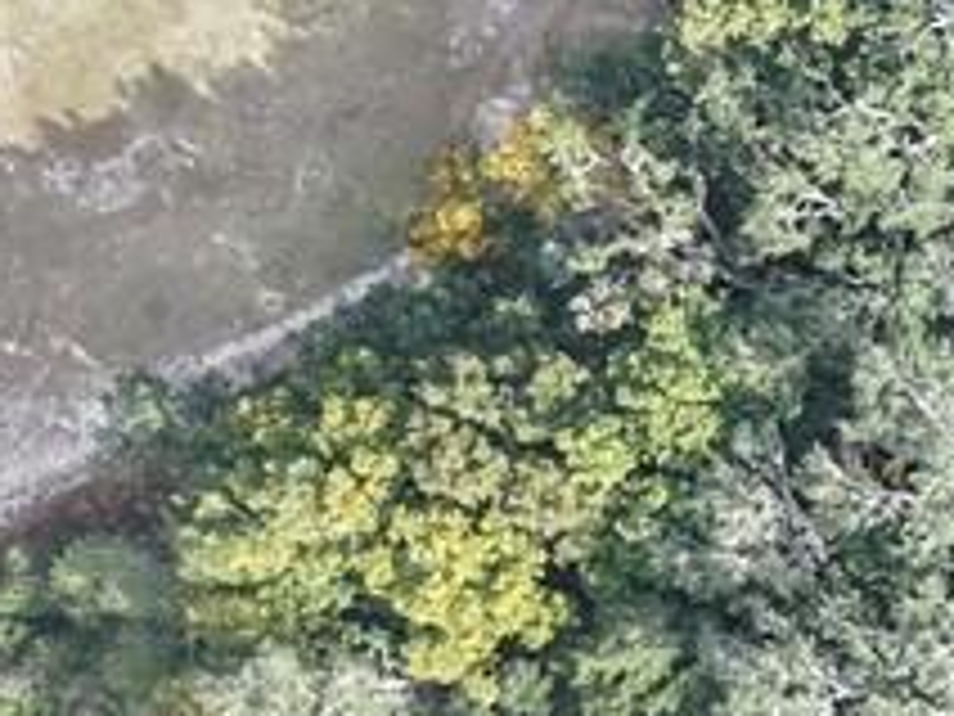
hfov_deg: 9.0
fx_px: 4988
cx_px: 2786
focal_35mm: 181
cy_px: 896
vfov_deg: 8.1
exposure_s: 1/725
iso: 100
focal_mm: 8.67
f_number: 1.8
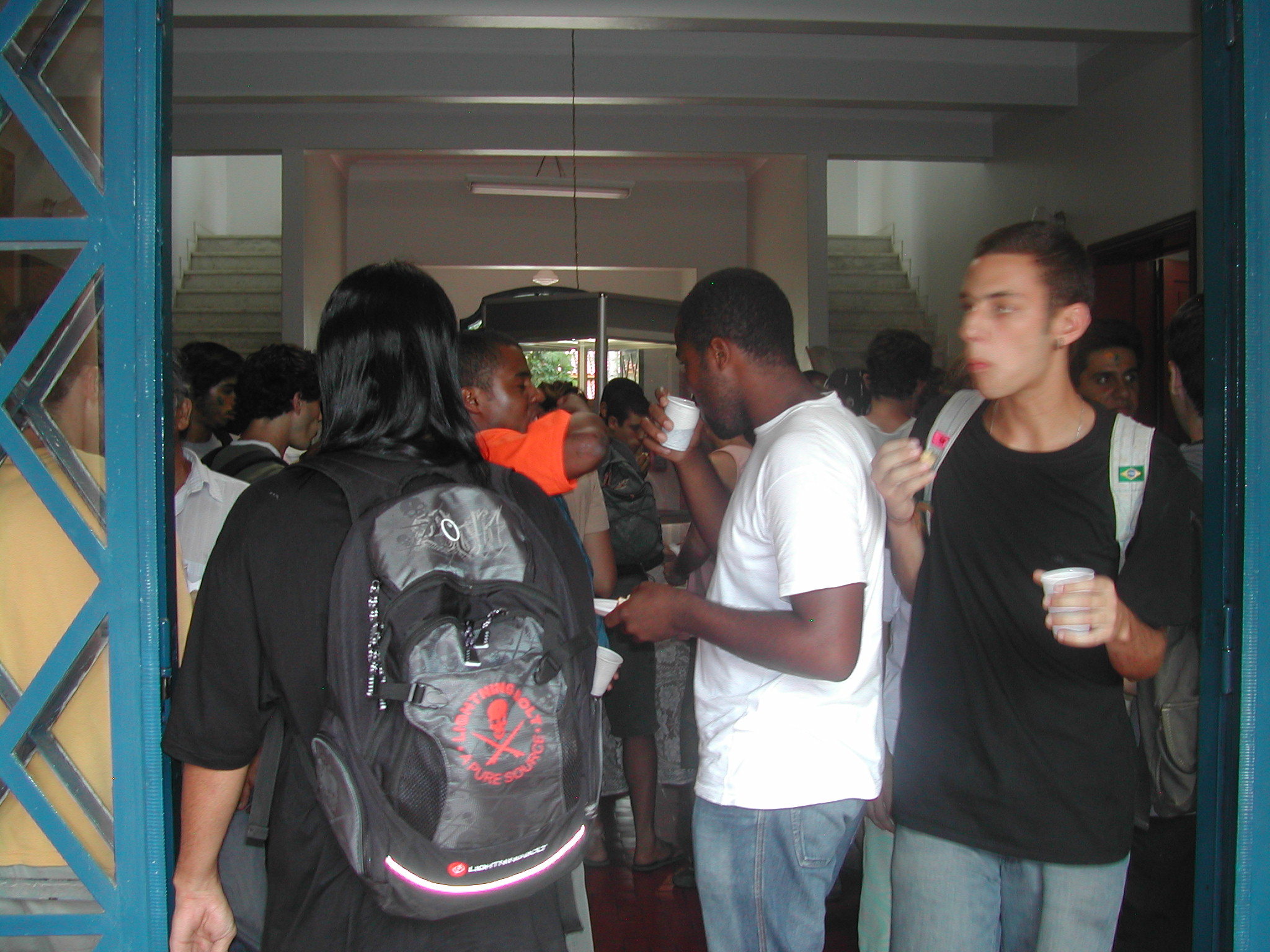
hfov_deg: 49.0
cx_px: 635
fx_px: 1394
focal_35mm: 38
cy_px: 476
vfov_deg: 37.7
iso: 100
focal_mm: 8
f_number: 2.8
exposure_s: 1/30
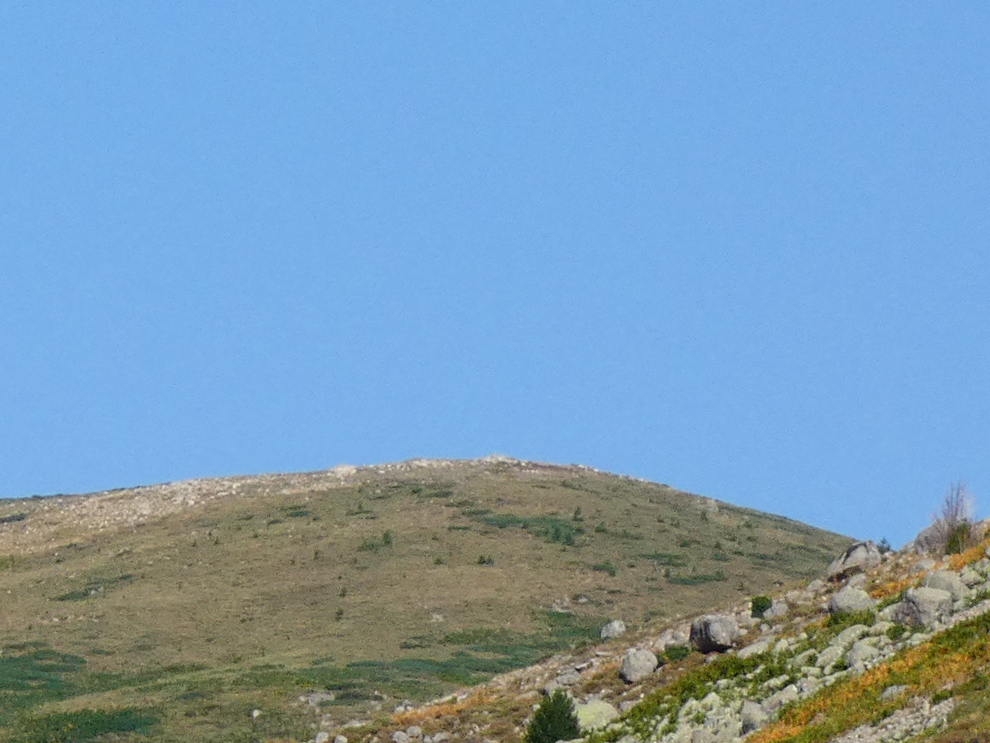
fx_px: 14902
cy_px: 718
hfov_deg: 3.8
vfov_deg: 2.9
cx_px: -238
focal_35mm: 521
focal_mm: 25.2
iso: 80
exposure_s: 1/500
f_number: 5.3
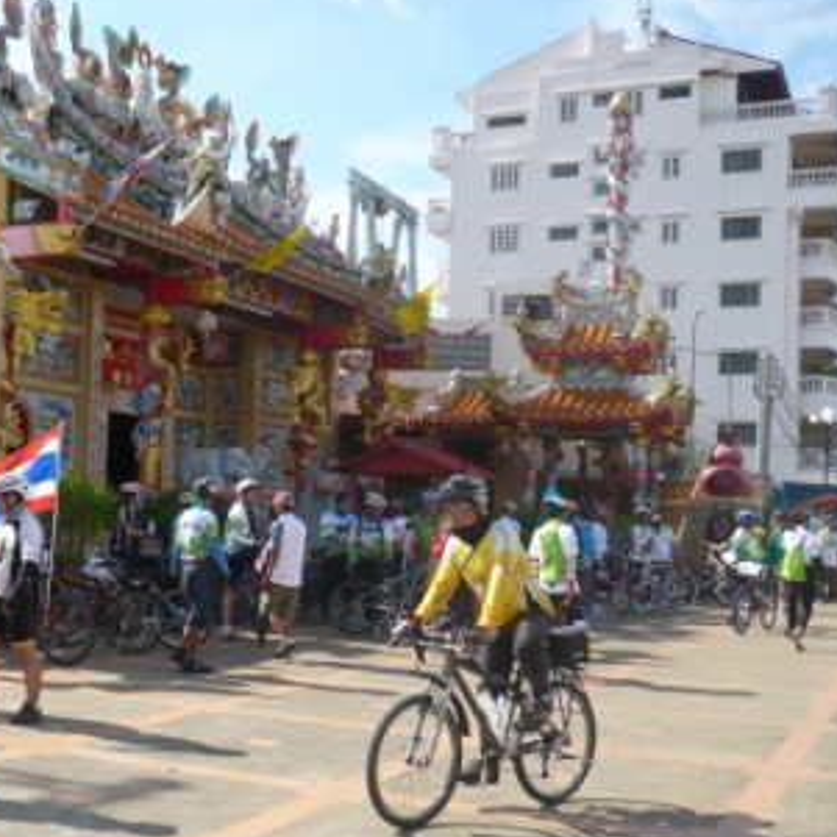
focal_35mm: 46
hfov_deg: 36.1
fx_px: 1258
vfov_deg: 36.8
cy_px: 448
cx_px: 228
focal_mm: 5.8
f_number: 2.8
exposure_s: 1/800
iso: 100
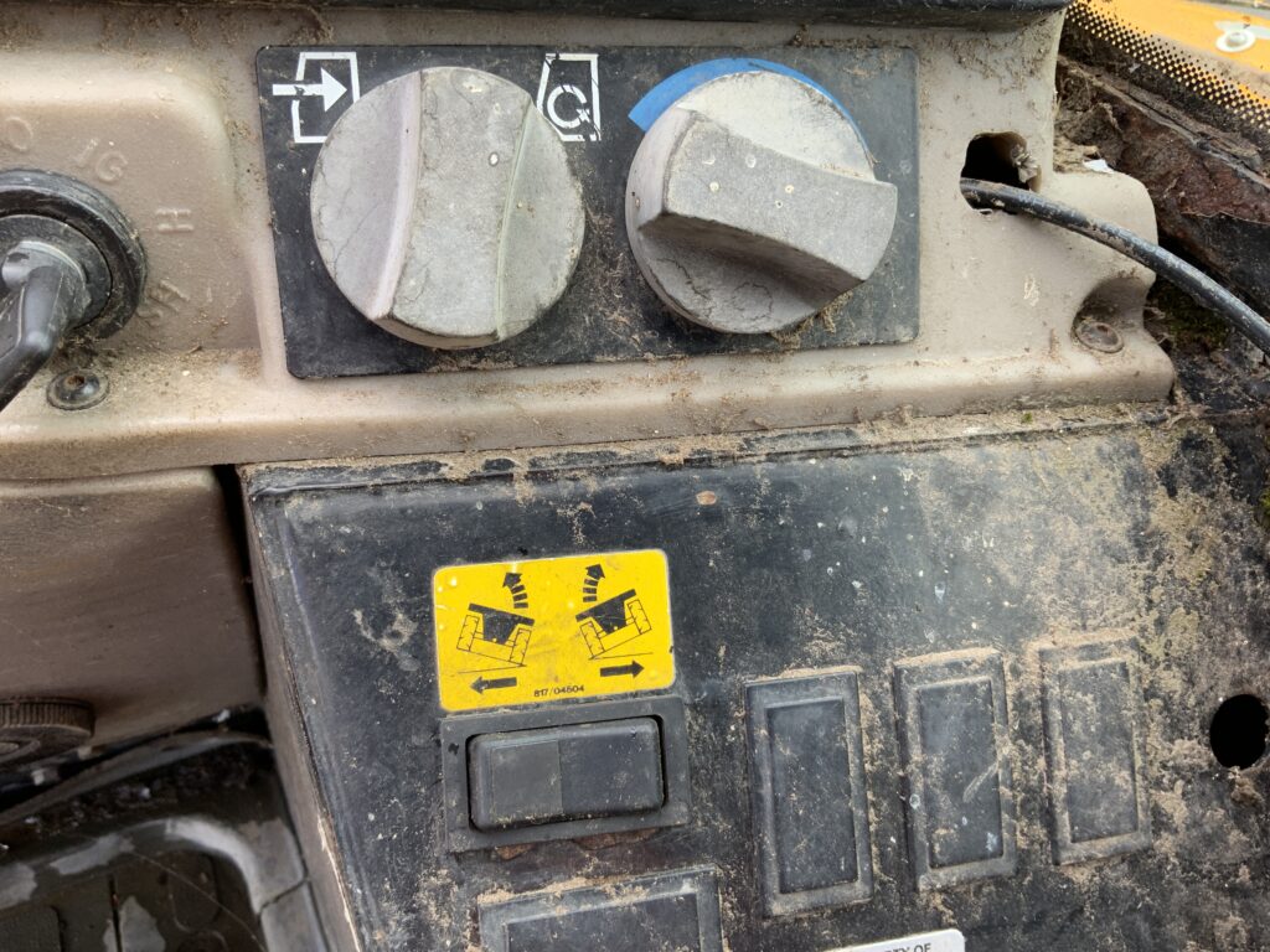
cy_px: 476
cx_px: 635
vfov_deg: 48.2
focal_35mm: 29
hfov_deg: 61.7
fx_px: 1064
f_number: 1.8
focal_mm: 3
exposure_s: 1/122
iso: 25
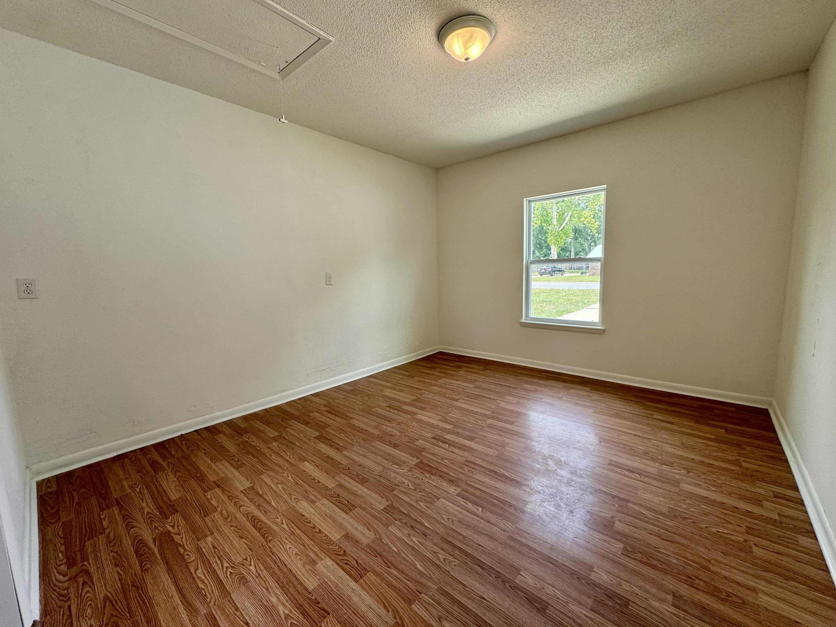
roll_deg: +1.5
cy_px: 314
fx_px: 338
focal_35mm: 14
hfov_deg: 102.1
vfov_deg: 85.7
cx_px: 418
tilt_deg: -7.3
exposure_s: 1/120
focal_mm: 2.22
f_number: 2.2
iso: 64
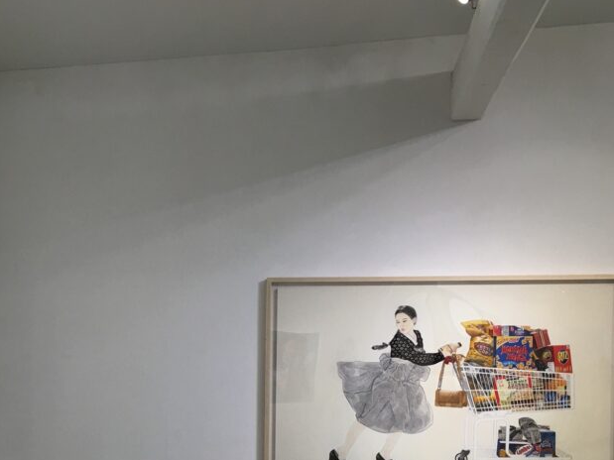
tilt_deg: -1.0
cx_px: 124
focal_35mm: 48
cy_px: 372
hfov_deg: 38.2
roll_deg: -0.7
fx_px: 851
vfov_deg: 29.5
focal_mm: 4.15
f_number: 2.2
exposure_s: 1/40
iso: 25
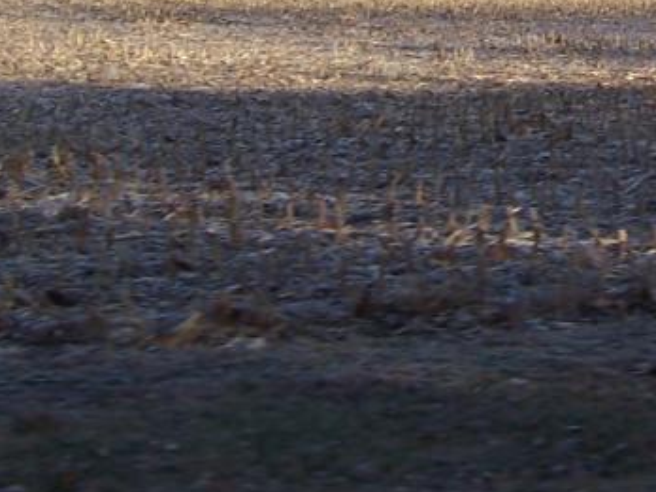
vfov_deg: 13.5
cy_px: -132
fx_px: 2009
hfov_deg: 18.2
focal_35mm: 106
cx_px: 598
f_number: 4.8
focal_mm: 6
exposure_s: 1/350
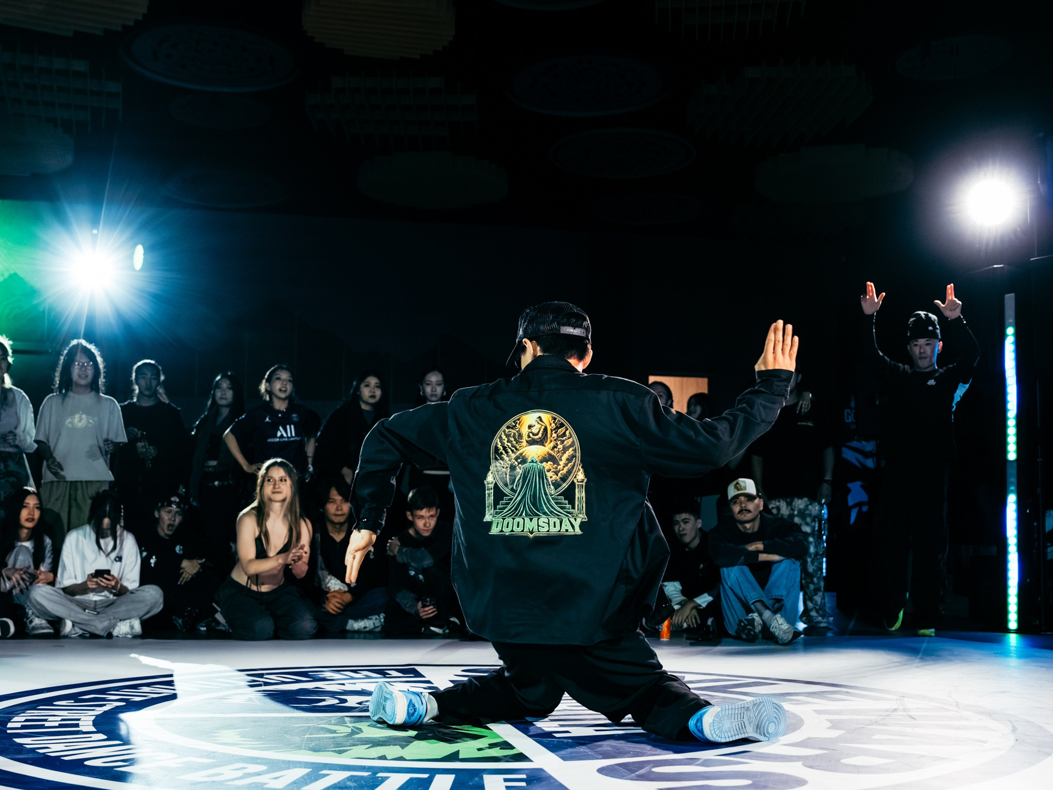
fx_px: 1278
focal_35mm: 42
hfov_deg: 44.8
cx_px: 500
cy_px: 482
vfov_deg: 34.2
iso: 3200
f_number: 2.8
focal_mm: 28
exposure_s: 1/800
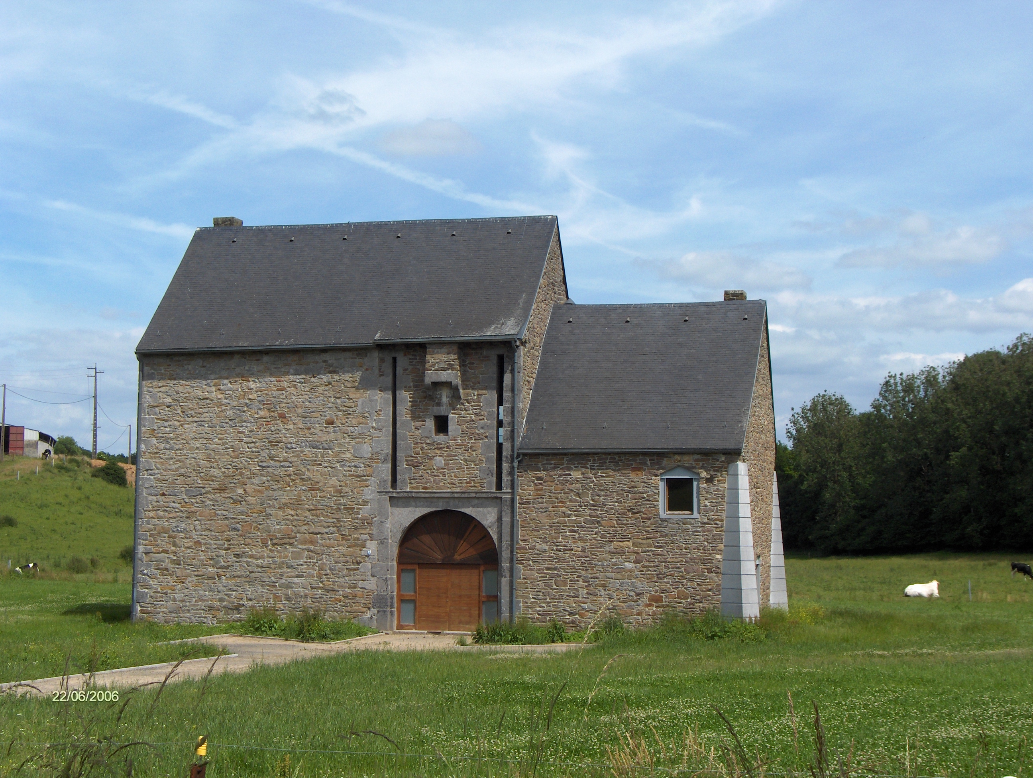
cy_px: 389
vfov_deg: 26.6
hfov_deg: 34.9
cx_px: 516
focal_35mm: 55
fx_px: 1644
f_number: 5.4
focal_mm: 11.4
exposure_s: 1/518
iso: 100
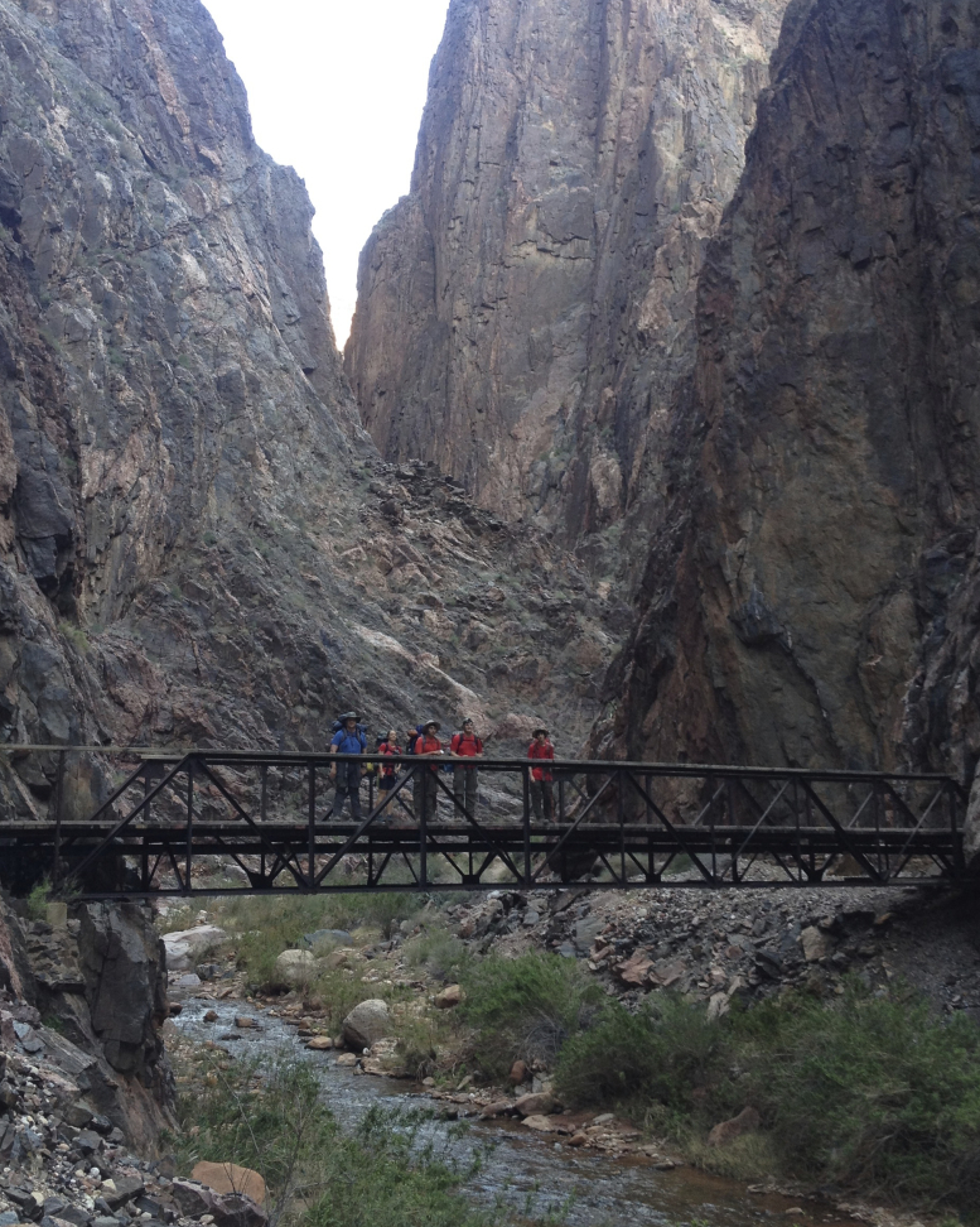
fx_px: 1741
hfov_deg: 31.4
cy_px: 555
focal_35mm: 48
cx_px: 394
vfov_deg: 38.8
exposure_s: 1/60
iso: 50
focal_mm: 4.28
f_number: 2.4
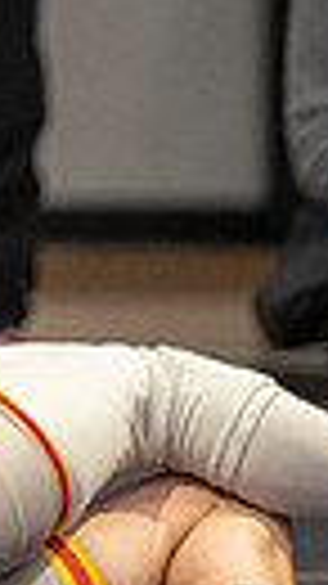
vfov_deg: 2.3
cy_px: 400
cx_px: -651
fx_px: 14383
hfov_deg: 1.3
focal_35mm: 929
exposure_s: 1/1000
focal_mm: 150
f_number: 2.8
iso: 3200
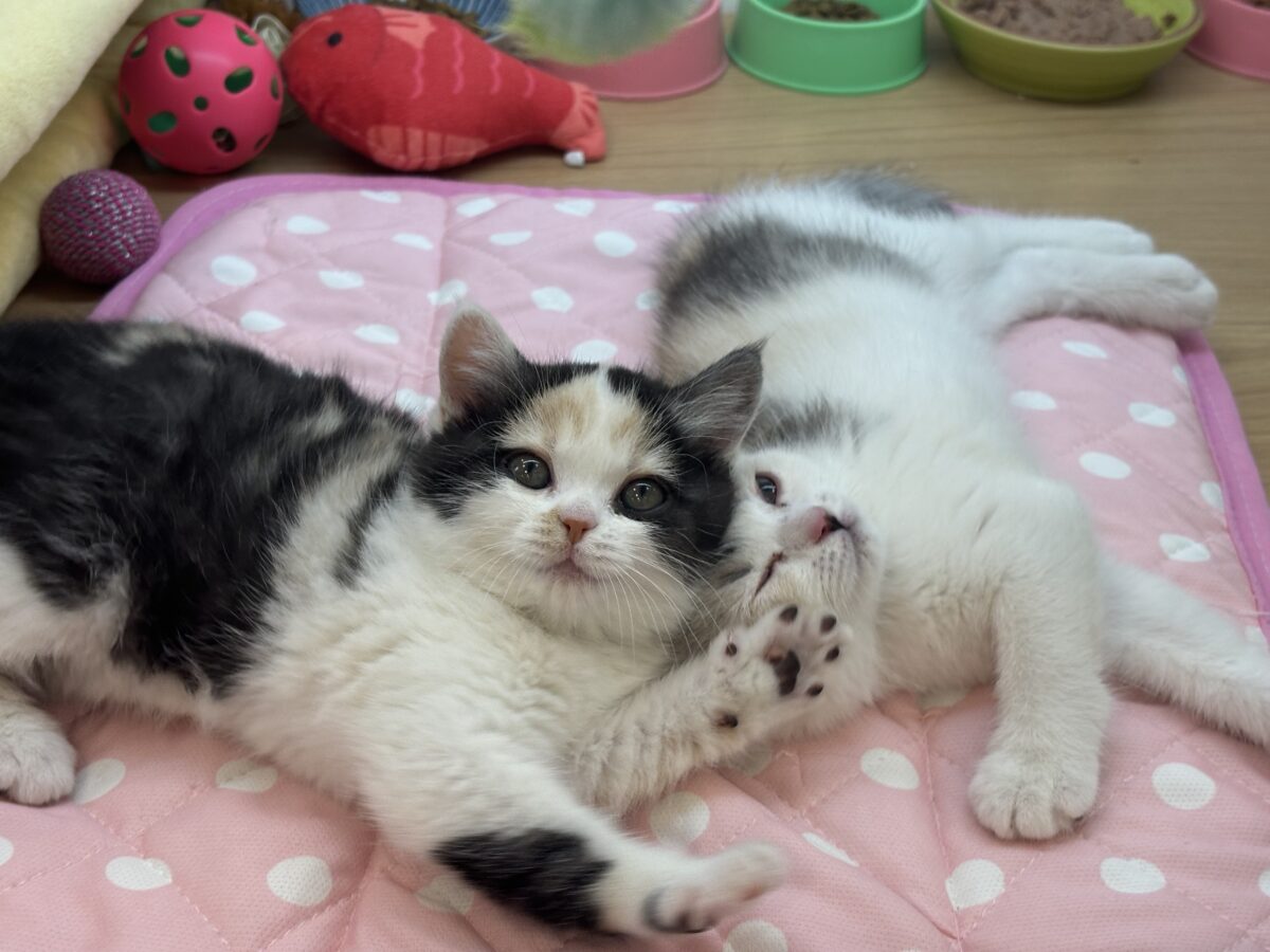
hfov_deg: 36.8
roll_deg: -4.0
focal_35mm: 52
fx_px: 1908
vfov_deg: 28.0
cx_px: 635
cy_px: 476
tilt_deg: -35.9
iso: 25
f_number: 1.6
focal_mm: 5.96
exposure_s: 1/50
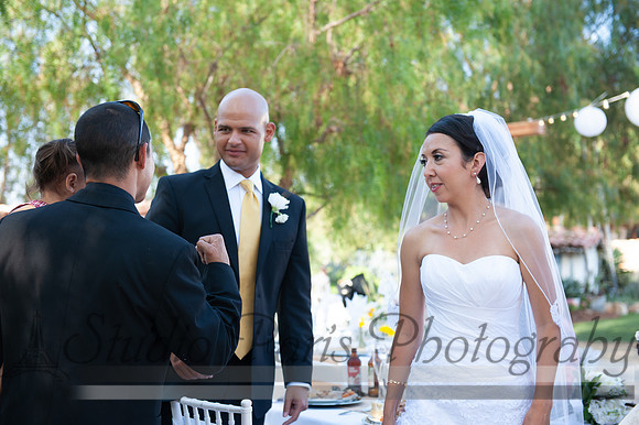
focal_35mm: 52
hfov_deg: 38.2
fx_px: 922
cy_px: 212
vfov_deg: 26.0
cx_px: 320
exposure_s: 1/200
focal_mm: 52
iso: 200
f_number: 3.5
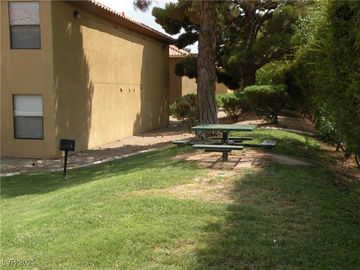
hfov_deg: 44.8
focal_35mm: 42
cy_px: 135
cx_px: 180
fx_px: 437
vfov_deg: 34.3
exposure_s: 1/176
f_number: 5.6
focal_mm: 7.4
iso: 64
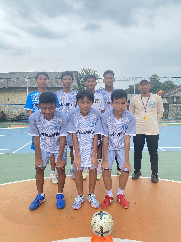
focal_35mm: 26
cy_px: 121
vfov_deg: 67.3
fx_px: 181
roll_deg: -0.4
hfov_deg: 53.1
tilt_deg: -3.4
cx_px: 90
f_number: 1.8
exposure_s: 1/251
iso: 32
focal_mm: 4.25
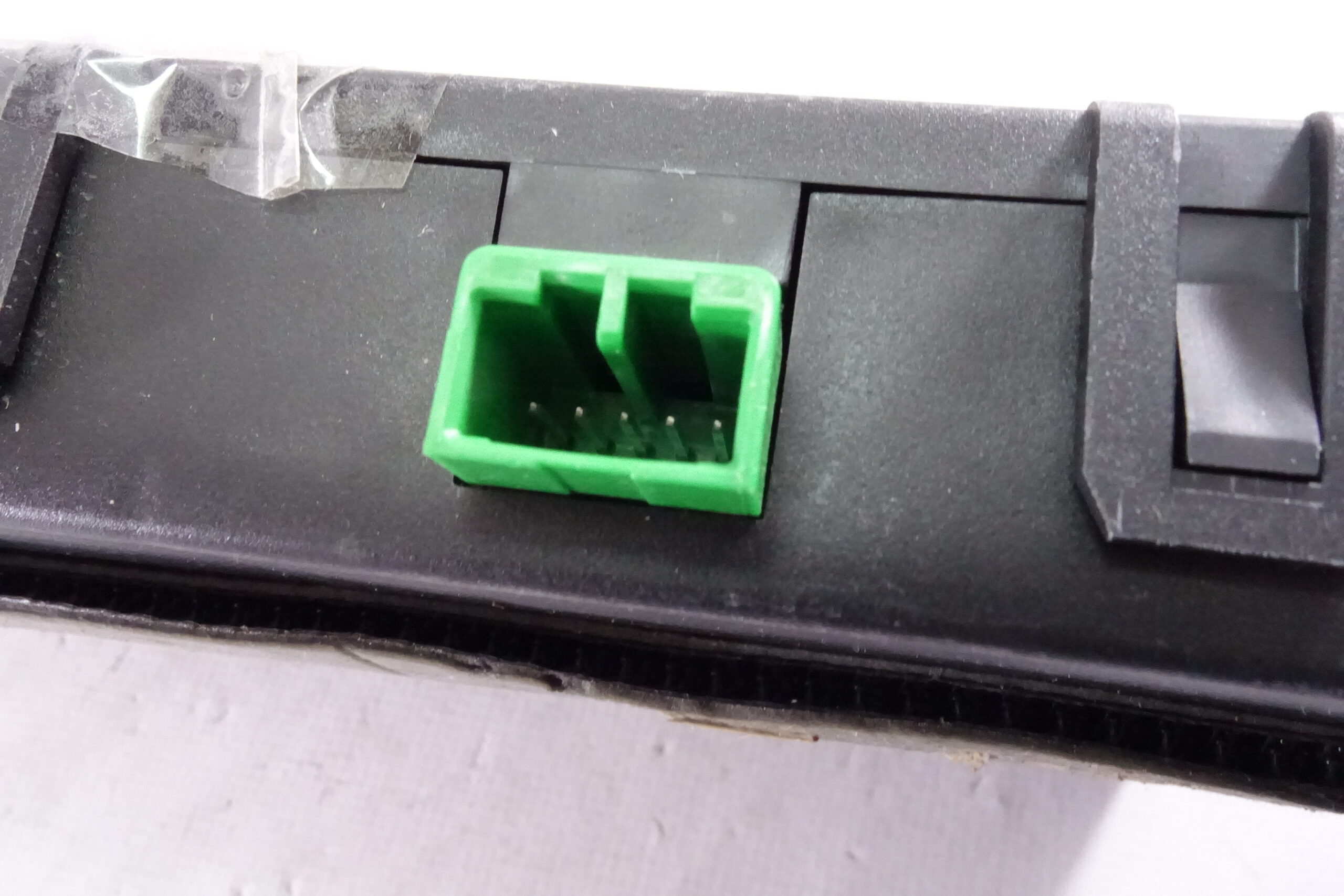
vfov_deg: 46.4
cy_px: 448
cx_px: 672
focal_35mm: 28
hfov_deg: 65.5
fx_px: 1045
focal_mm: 10.4
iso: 6400
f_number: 11
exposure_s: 1/30
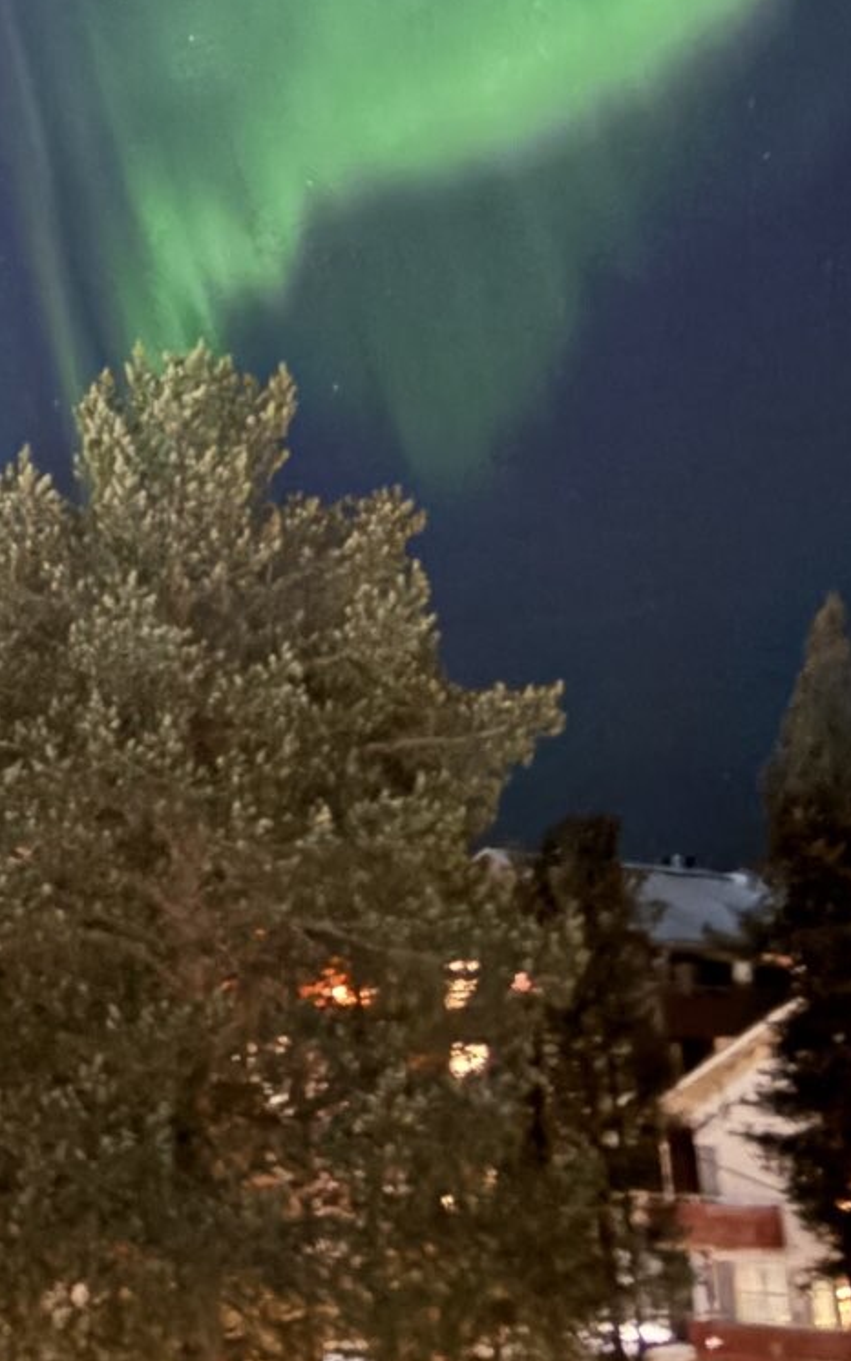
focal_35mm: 71
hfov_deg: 17.5
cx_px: -164
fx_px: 2633
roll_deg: -0.2
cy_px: -199
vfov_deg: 26.3
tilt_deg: +25.8
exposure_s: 1/2
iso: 3200
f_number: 1.6
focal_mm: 5.96
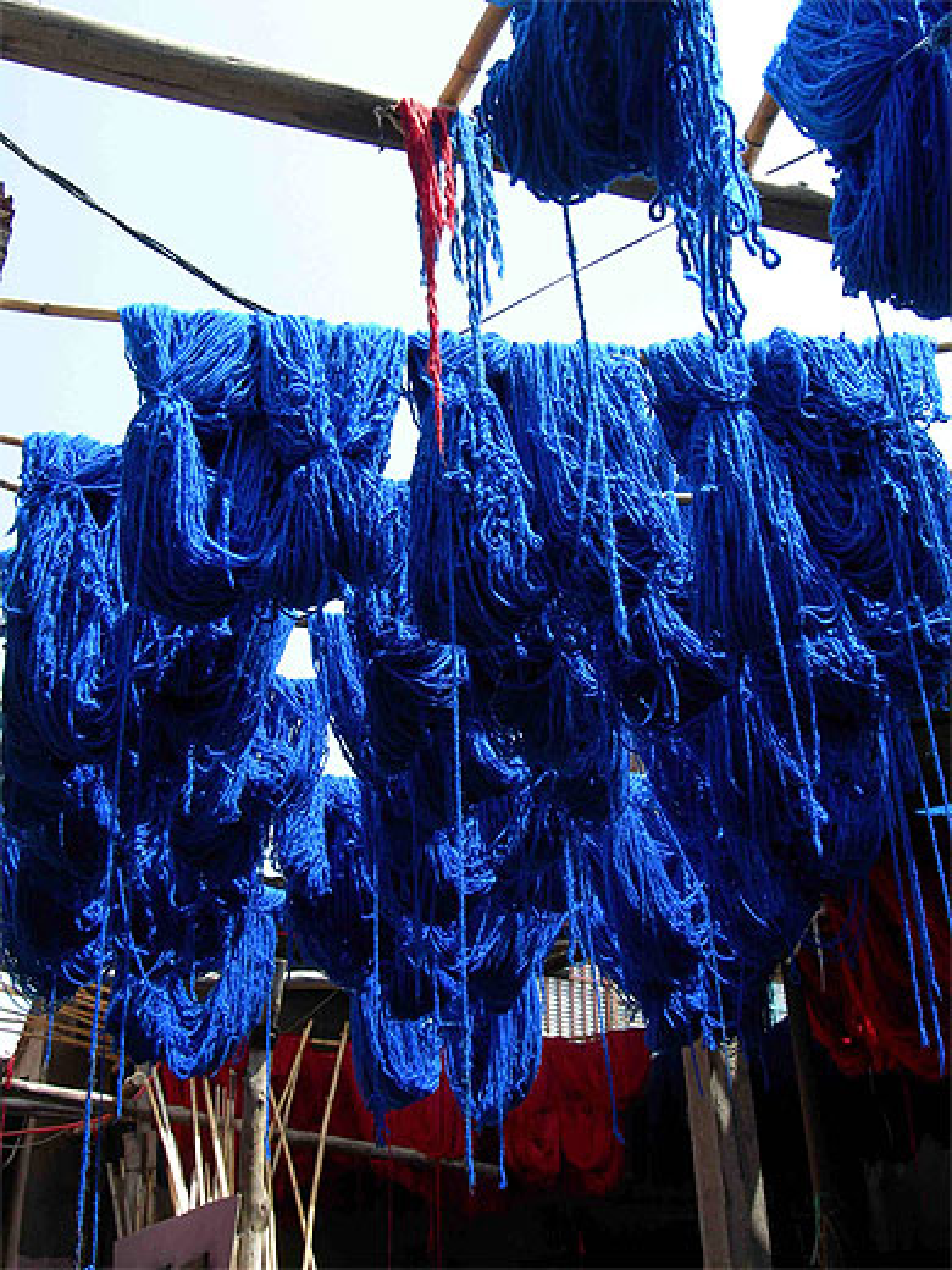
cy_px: 635
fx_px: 1393
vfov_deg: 49.0
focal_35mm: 38
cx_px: 476
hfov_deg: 37.7
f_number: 4.8
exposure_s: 1/147
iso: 50
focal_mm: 7.8
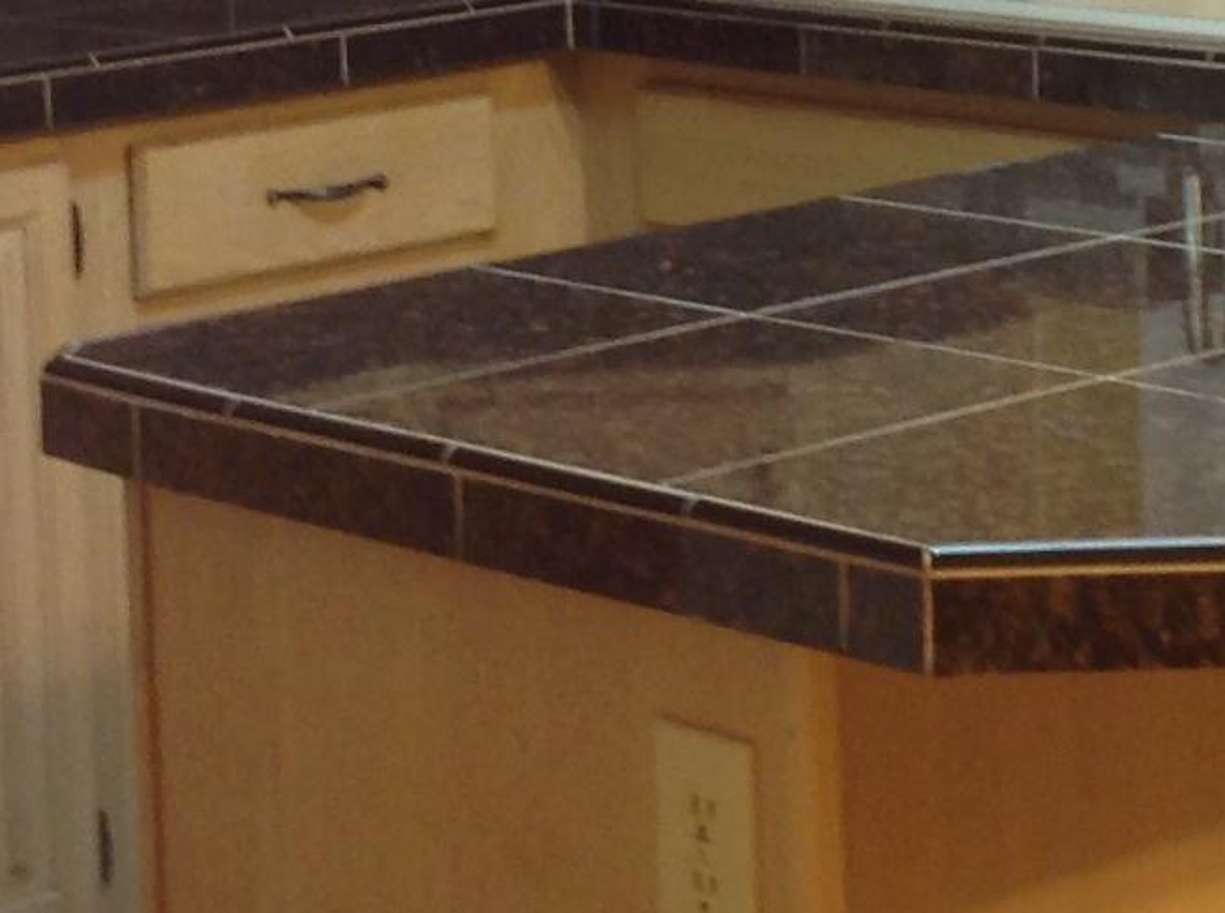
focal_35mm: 139
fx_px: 4909
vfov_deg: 10.4
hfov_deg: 14.1
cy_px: -315
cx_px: 1077
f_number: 2.4
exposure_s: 1/15
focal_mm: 4.28
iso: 80
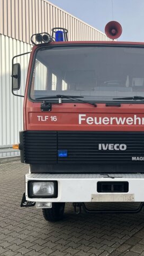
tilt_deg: -0.1
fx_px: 258
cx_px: 123
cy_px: 128
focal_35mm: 38
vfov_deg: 52.8
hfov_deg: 30.1
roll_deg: +0.1
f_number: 1.5
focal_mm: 5.7
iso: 50
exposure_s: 1/1698
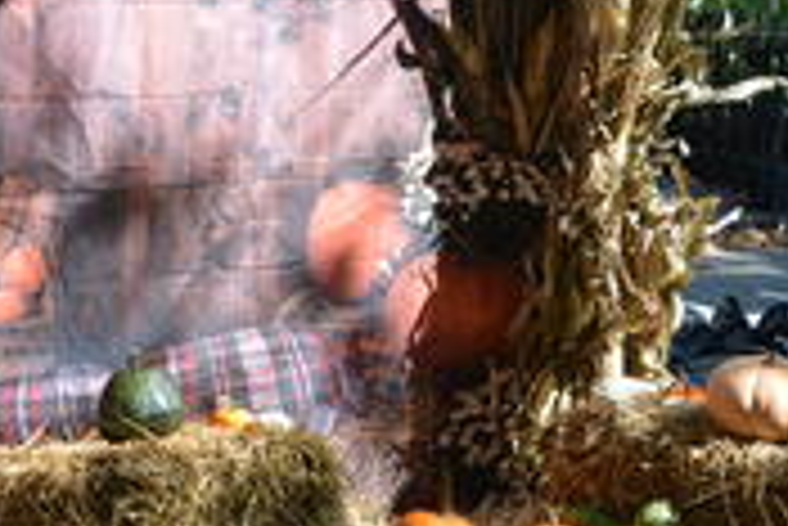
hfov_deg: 19.4
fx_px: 2300
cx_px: 234
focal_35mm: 105
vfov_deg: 13.1
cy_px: 319
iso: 200
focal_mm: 26
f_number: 7.1
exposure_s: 1/200
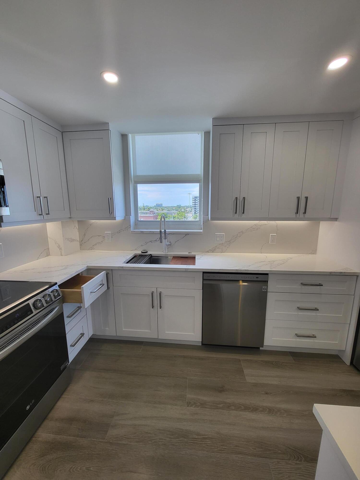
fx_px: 180
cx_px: 180
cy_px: 240
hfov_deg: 89.9
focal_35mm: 13
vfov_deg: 106.2
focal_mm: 1.74
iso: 32
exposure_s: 1/60
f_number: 2.2
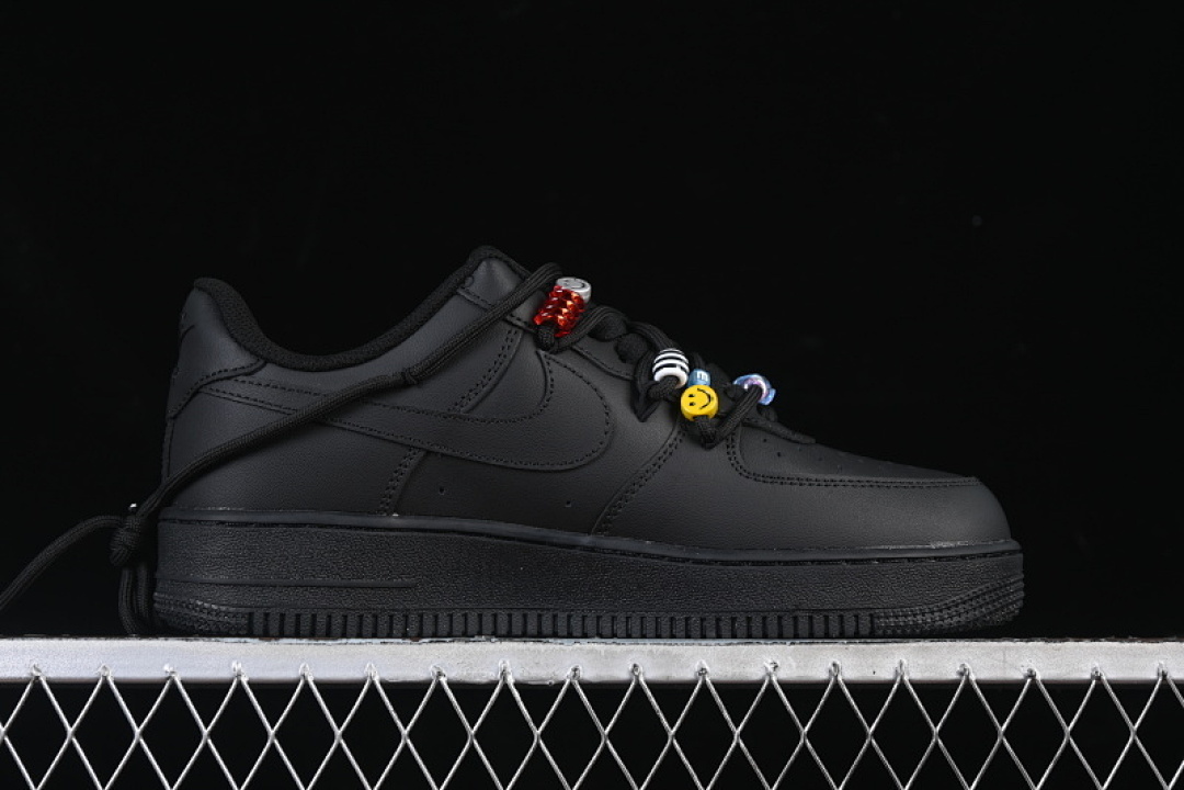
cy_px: 395
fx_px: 2466
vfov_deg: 18.2
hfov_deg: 27.0
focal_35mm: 75
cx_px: 592
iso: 160
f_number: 6.3
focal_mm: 50
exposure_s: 1/50
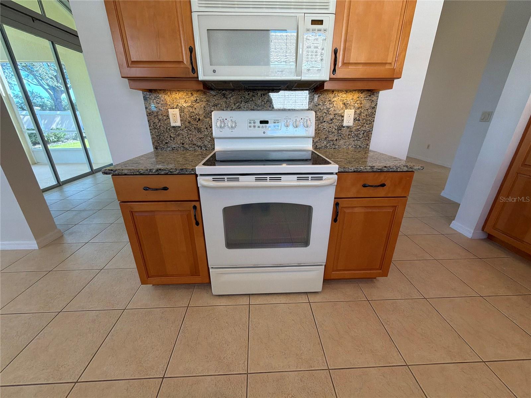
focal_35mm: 14
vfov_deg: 85.7
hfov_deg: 102.1
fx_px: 215
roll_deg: +0.7
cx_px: 266
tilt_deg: -22.5
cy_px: 199
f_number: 2.2
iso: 125
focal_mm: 2.22
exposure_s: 1/120
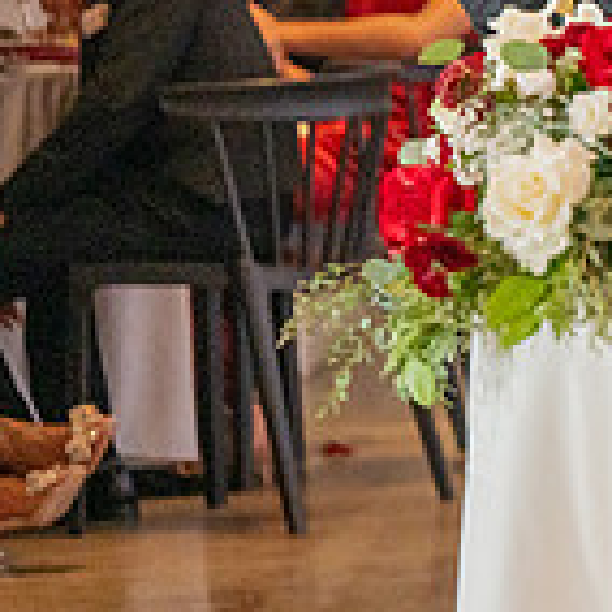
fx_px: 9721
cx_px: 1198
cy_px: -71
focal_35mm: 486
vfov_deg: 3.6
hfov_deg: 3.6
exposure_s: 1/320
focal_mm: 140
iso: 1600
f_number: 2.8
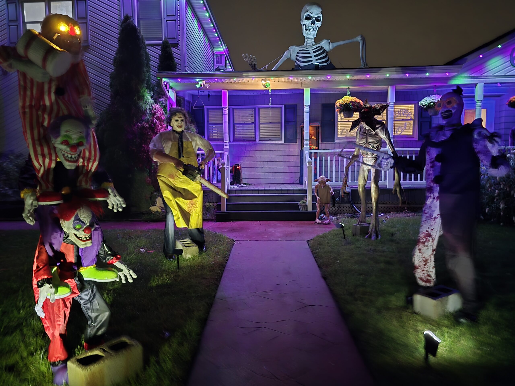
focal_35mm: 23
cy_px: 193
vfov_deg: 58.9
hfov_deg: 73.9
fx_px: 342
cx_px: 258
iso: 2500
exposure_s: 1/15
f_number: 1.7
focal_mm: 6.3
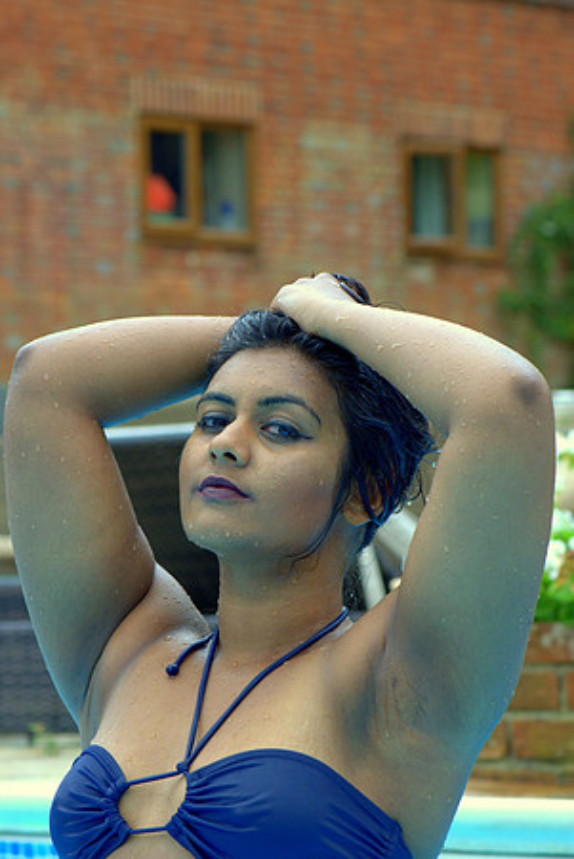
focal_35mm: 150
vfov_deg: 13.7
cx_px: 287
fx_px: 3579
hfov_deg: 9.2
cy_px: 430
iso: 100
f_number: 6.3
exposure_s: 1/80
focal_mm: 100
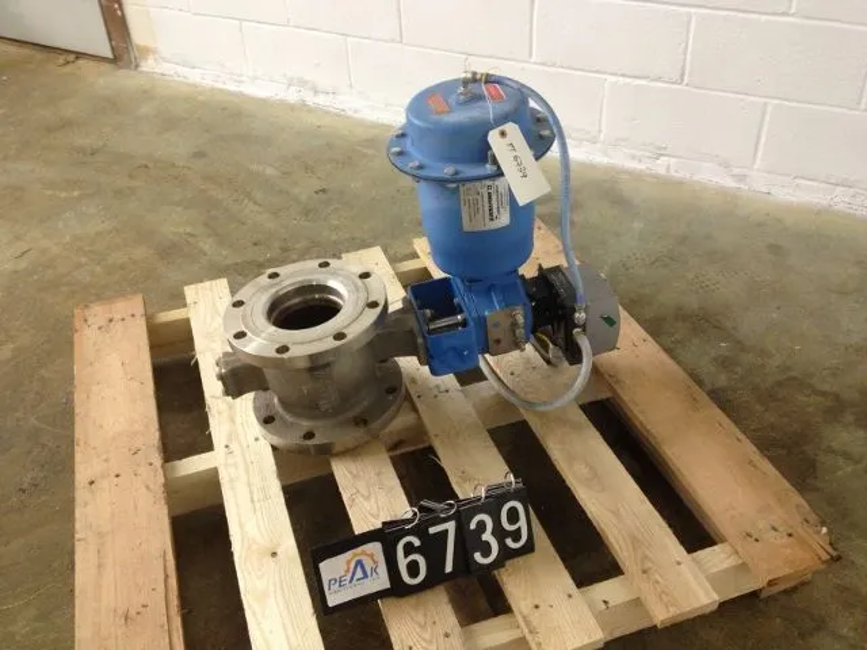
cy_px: 325
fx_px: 877
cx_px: 434
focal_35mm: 35
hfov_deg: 52.6
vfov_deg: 40.7
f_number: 2.4
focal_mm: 4.28
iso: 200
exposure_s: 1/20
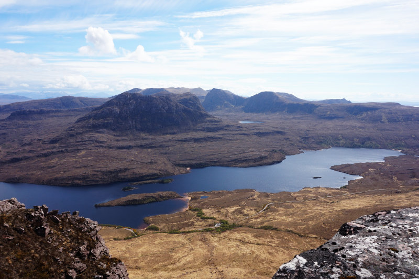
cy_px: 140
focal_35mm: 24
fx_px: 279
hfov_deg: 73.8
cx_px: 210
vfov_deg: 53.1
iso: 100
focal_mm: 16
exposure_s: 1/100
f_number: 14
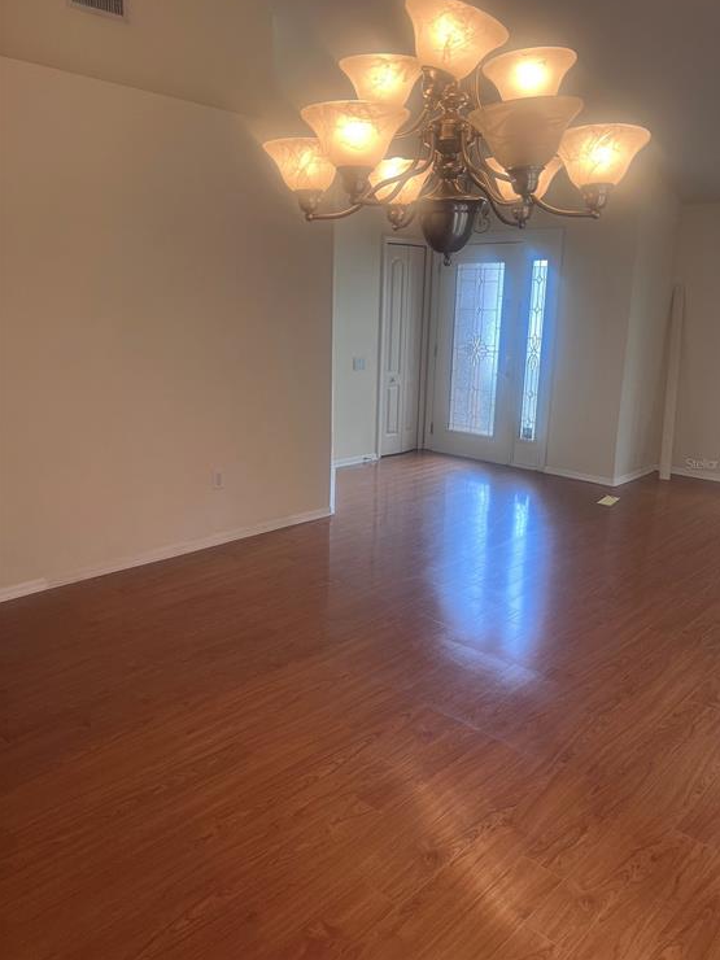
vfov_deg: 65.3
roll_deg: -1.2
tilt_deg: -12.8
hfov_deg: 51.3
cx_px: 371
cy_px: 463
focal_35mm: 27
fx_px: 749
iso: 80
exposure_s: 1/60
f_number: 1.5
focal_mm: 5.7
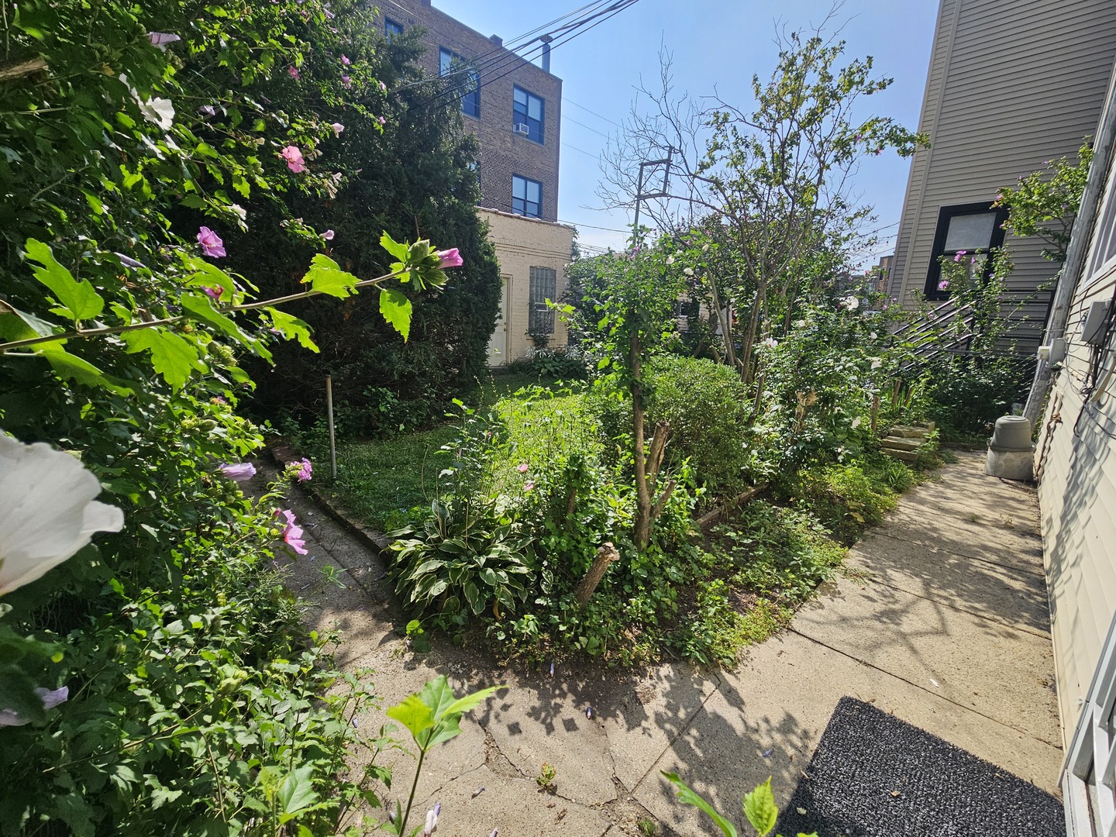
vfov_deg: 89.9
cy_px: 418
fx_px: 419
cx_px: 558
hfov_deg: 106.2
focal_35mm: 13
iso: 50
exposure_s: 1/1978
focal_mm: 2.2
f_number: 2.2
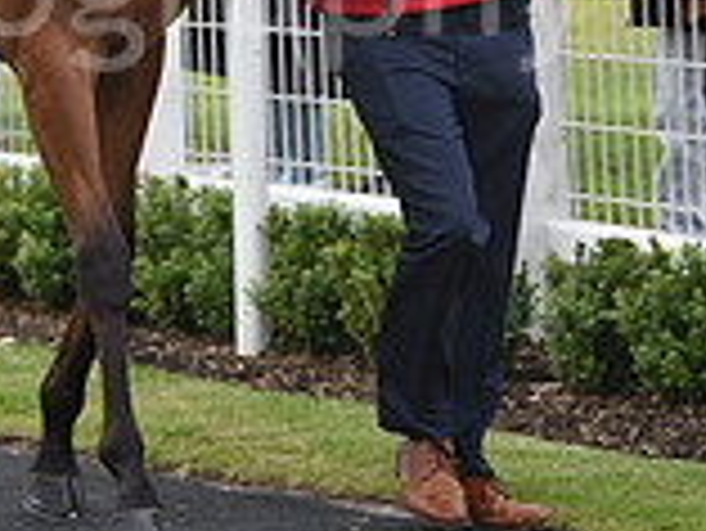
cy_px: -207
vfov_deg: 3.4
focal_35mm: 440
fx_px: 8981
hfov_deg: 4.5
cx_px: 108
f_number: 5.6
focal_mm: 160
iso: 800
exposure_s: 1/320
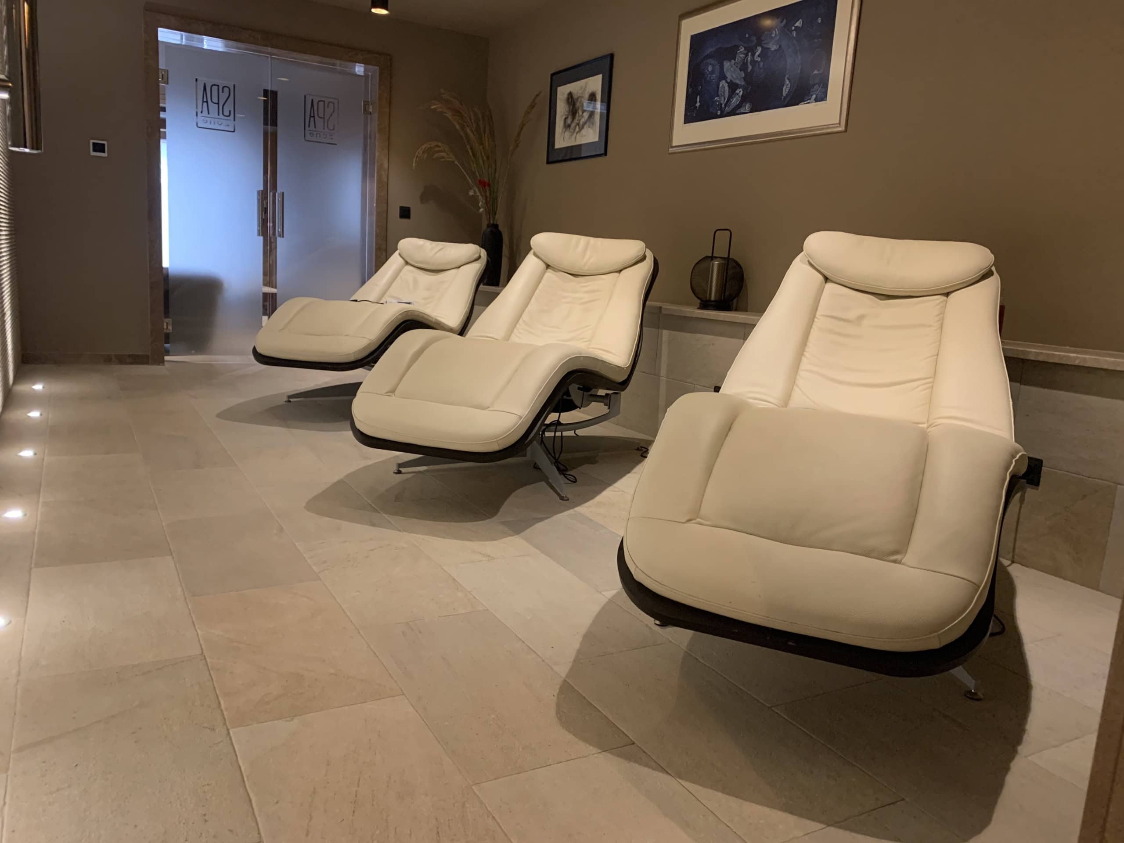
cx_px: 562
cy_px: 422
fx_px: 844
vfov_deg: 53.1
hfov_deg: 67.3
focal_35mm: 26
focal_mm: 4.2
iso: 320
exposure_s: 1/60
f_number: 1.8
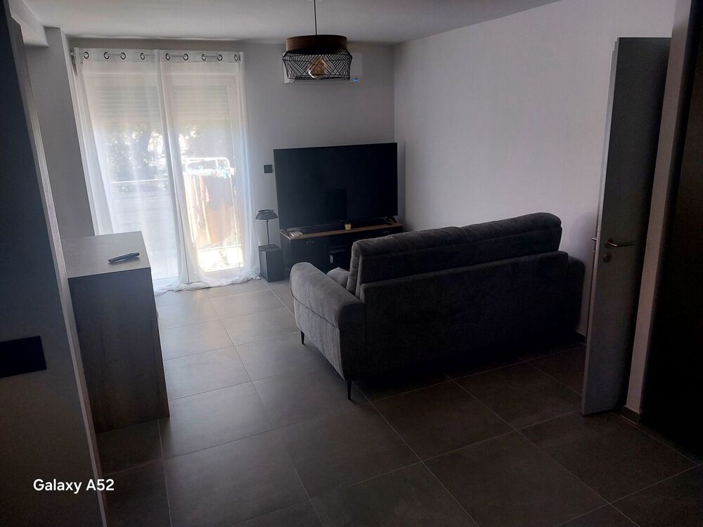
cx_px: 352
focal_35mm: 24
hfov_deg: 71.6
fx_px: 487
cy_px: 264
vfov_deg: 56.8
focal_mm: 5.23
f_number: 1.8
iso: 80
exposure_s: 1/50
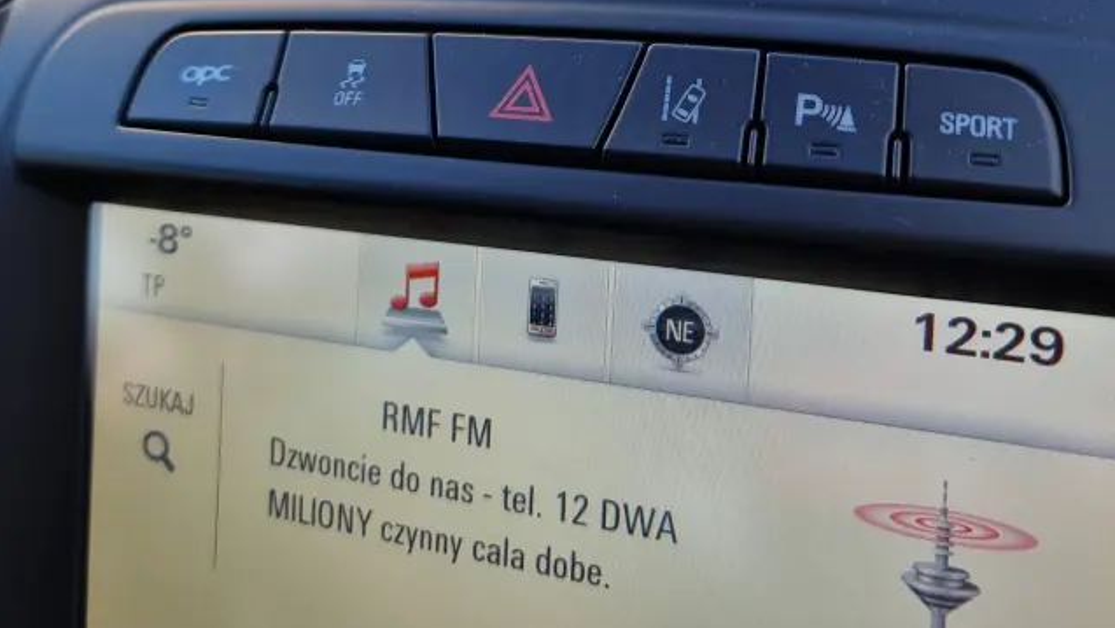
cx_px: 557
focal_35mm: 35
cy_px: 41
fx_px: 1035
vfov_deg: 31.8
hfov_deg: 56.6
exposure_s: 1/100
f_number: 1.8
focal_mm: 6.7
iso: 50
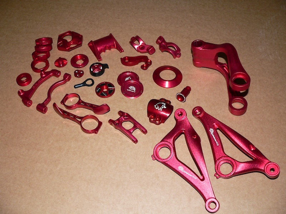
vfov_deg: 39.7
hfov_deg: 51.4
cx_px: 143
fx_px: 297
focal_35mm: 36
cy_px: 107
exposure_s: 1/250
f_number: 2.8
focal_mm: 6
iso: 200
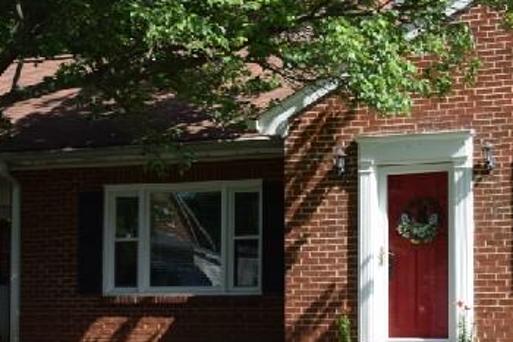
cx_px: 248
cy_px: 153
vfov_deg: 12.0
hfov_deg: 18.0
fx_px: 1624
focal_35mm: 114
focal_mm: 26
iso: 100
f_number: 8
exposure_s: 1/200
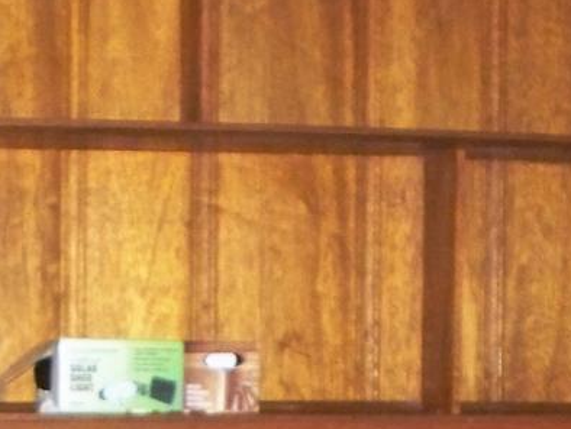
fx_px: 3086
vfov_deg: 7.8
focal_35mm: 187
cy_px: 574
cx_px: 370
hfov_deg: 10.6
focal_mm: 7.54
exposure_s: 1/30
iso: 320
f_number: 2.8
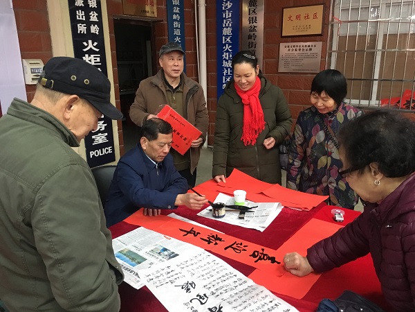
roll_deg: +1.0
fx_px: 348
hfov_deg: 61.7
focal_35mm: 29
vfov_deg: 48.2
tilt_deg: -14.7
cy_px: 156
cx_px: 208
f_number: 2.2
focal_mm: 4.15
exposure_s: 1/17
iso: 250
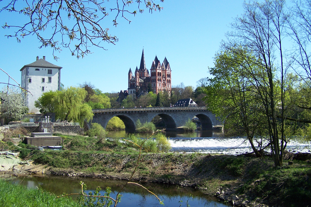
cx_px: 157
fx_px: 346
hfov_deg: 48.5
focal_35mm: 40
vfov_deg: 33.4
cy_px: 94
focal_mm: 6.3
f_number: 2.8
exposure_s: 1/800
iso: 80
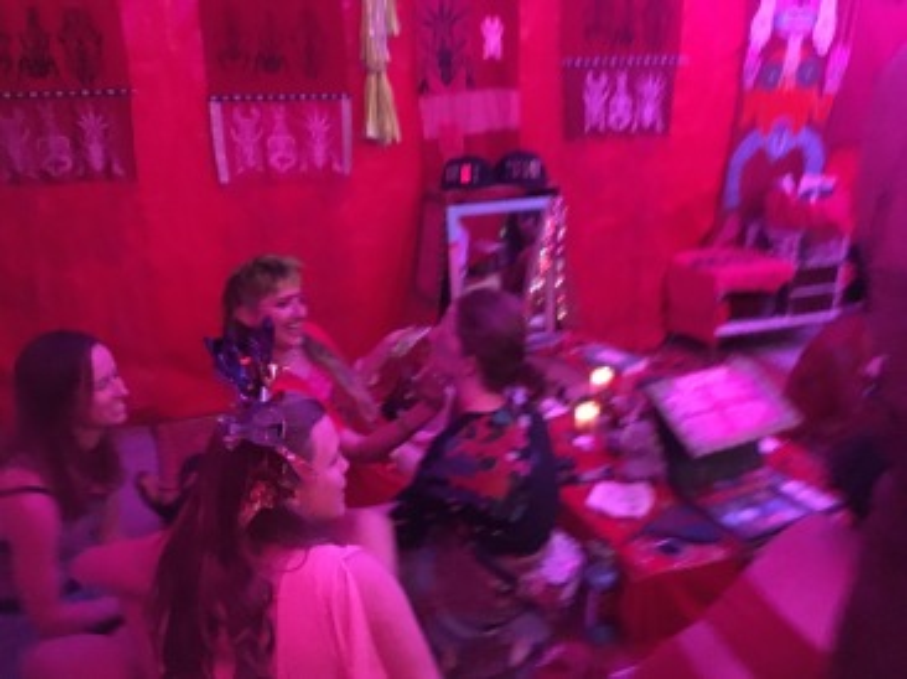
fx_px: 759
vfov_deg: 48.2
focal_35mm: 29
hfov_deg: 61.7
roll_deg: +1.9
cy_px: 340
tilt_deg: -17.4
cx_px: 454
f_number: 2.2
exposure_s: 1/15
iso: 1250
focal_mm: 4.15
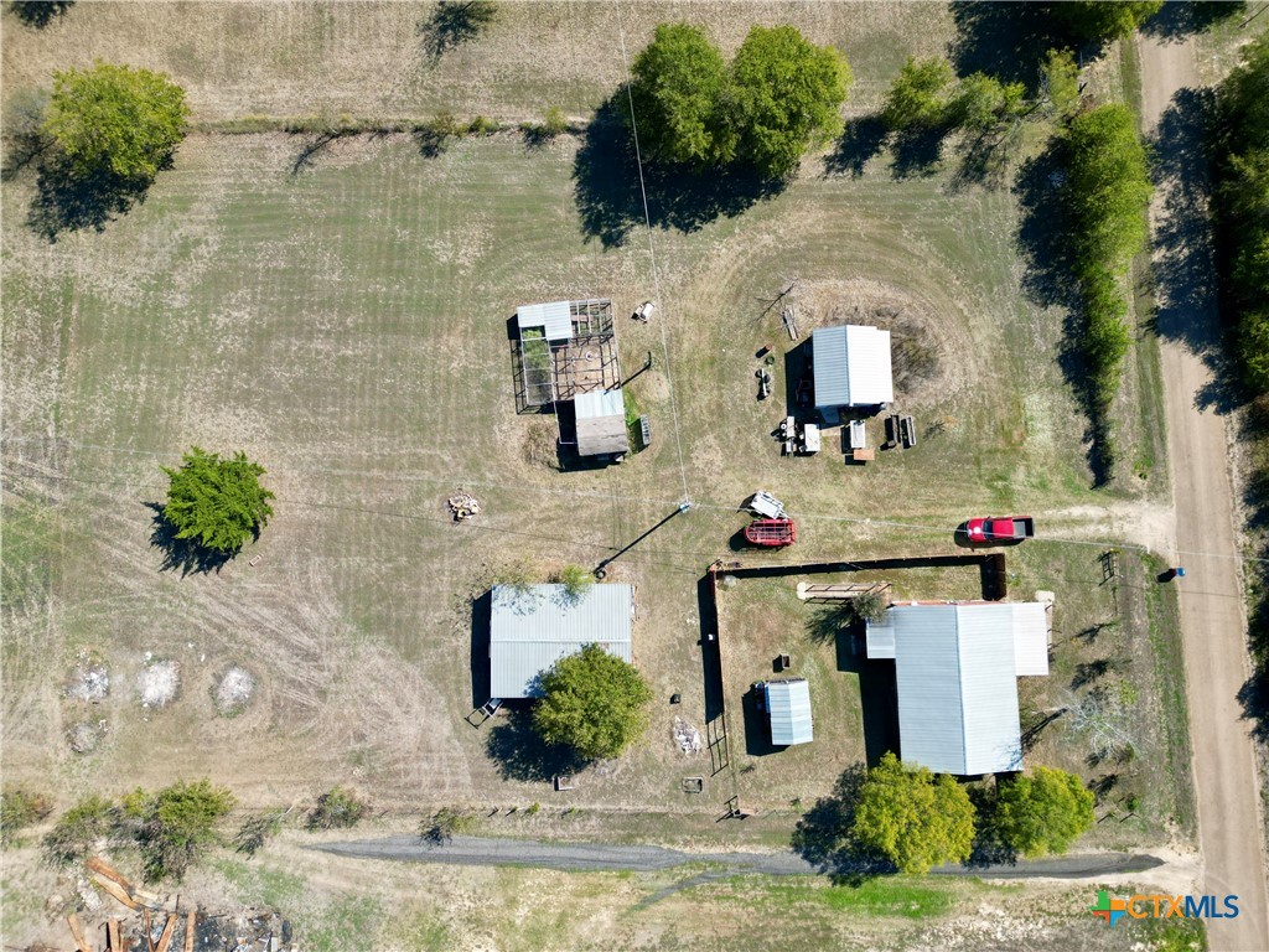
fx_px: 880
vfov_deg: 56.8
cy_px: 476
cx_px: 634
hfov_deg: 71.6
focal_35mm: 24
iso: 100
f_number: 1.7
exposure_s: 1/1500
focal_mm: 6.72
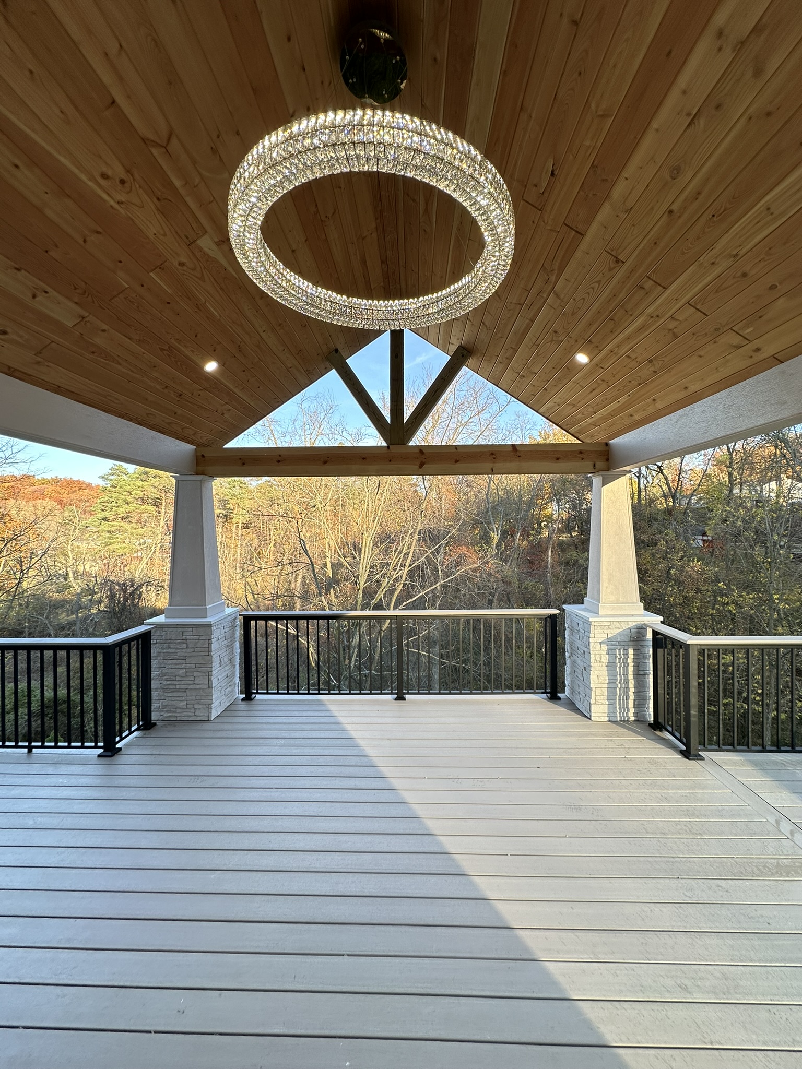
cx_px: 401
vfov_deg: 102.1
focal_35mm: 14
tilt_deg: +0.0
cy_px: 534
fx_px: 432
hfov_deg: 85.7
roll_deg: -0.4
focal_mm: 2.22
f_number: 2.2
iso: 40
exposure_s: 1/177
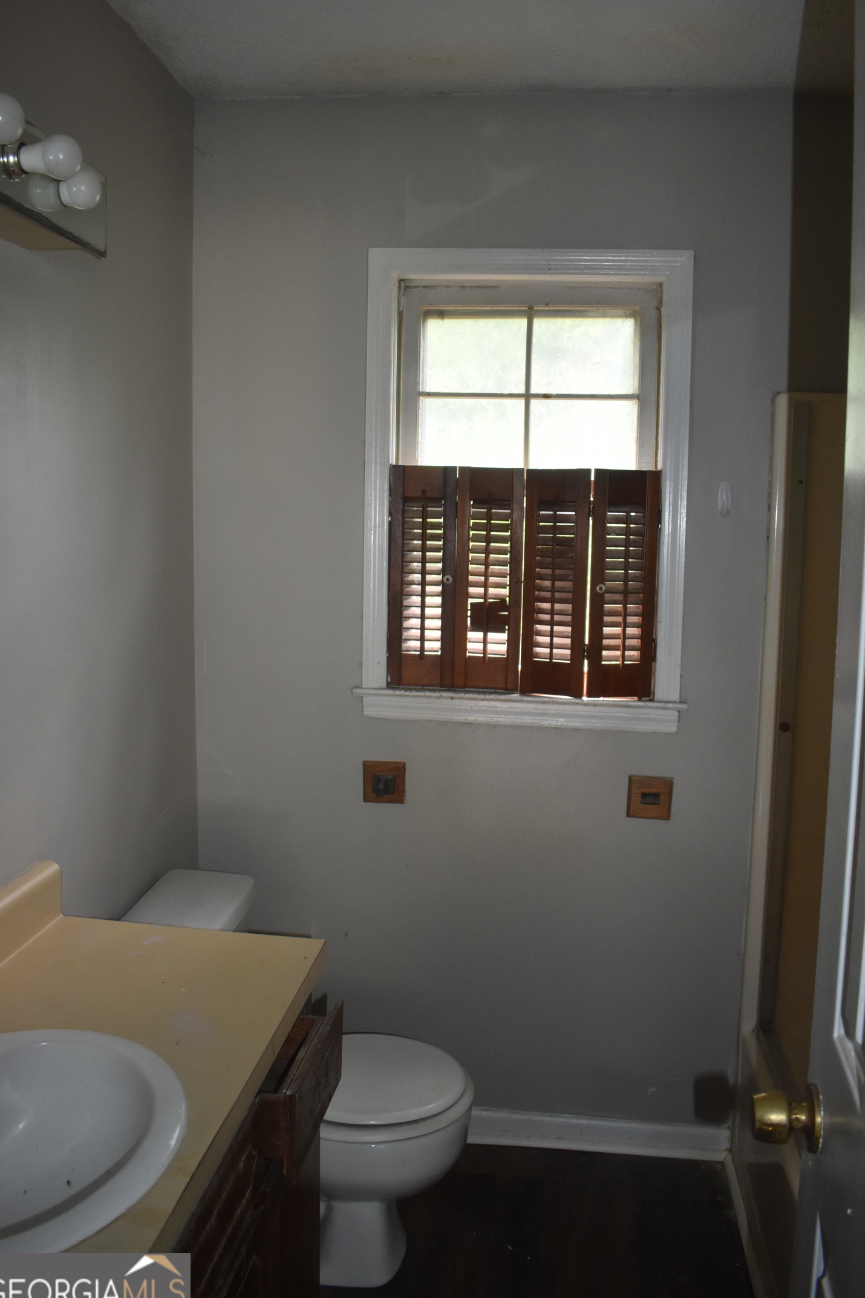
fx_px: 1045
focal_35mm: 29
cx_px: 446
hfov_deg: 45.0
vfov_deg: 63.6
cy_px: 626
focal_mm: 18
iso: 800
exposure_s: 1/160
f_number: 3.5
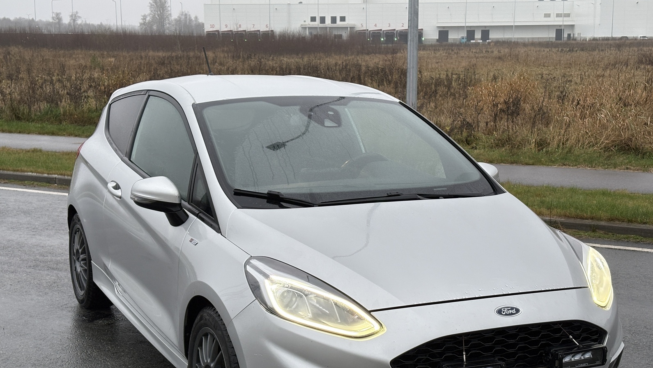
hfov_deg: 36.6
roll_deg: +0.5
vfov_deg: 21.0
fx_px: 987
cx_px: 328
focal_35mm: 57
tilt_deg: -12.0
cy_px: 236
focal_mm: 5.96
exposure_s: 1/51
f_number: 1.6
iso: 125
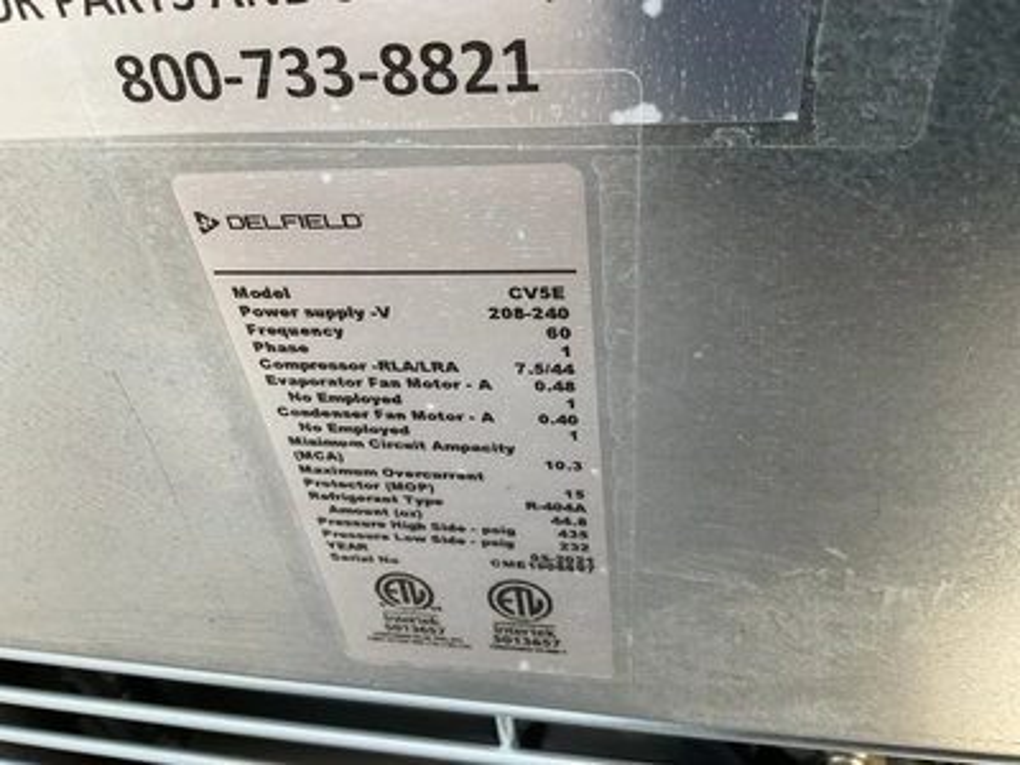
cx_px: 510
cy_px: 382
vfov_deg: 48.2
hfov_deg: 61.7
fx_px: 855
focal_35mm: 29
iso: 40
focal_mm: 3
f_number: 1.8
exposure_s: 1/122
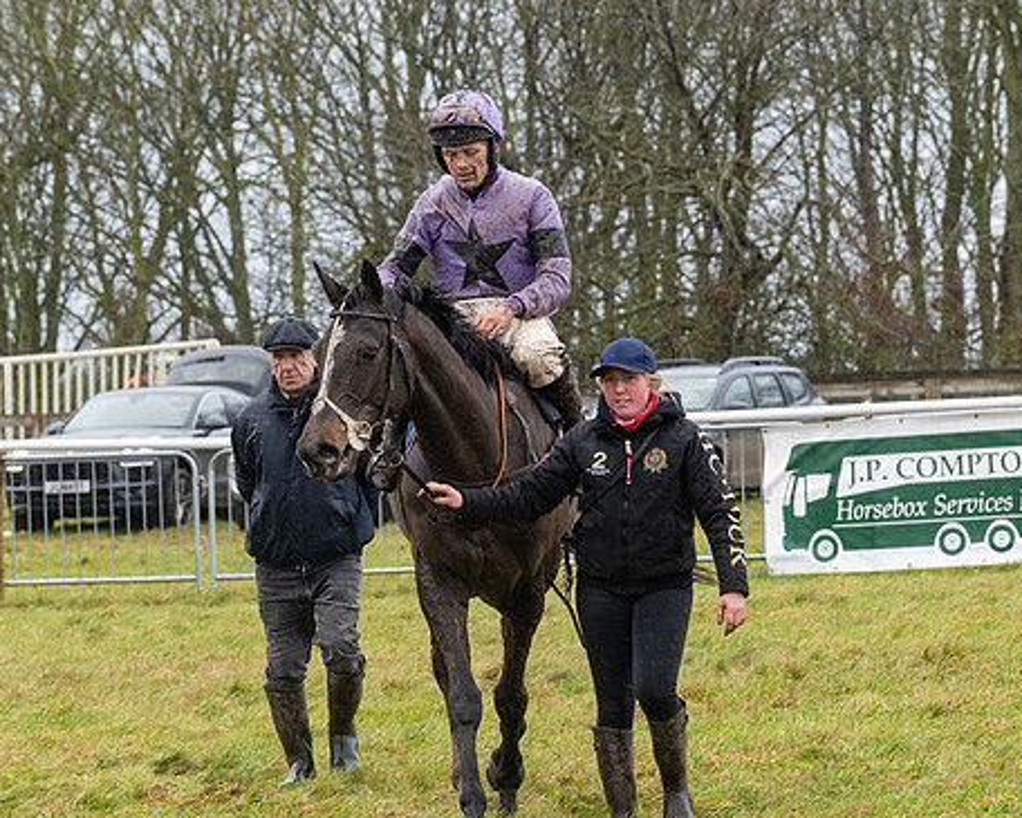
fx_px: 5930
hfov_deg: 9.8
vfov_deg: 7.9
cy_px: 450
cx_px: 451
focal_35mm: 196
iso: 800
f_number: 5
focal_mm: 94
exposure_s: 1/500
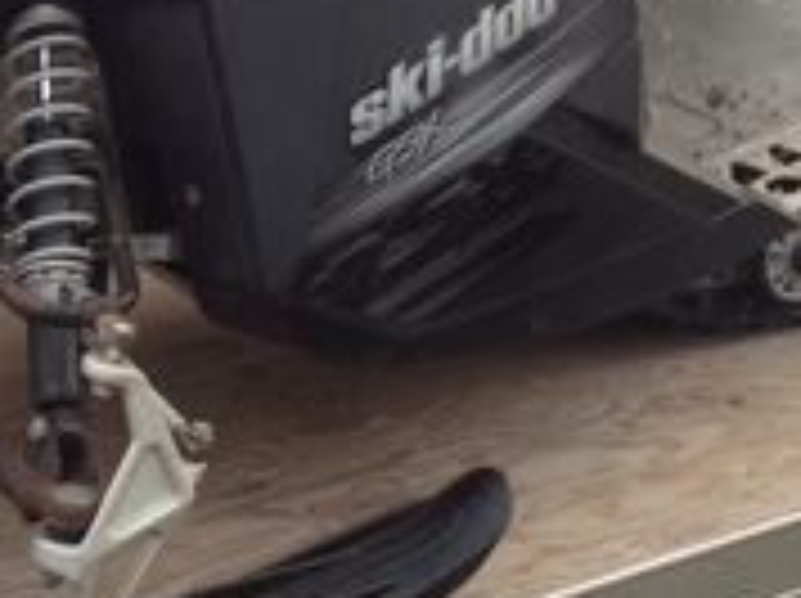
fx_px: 2473
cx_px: 459
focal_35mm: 107
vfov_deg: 13.5
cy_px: -49
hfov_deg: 18.4
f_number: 2.4
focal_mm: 4.28
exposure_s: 1/142
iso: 50
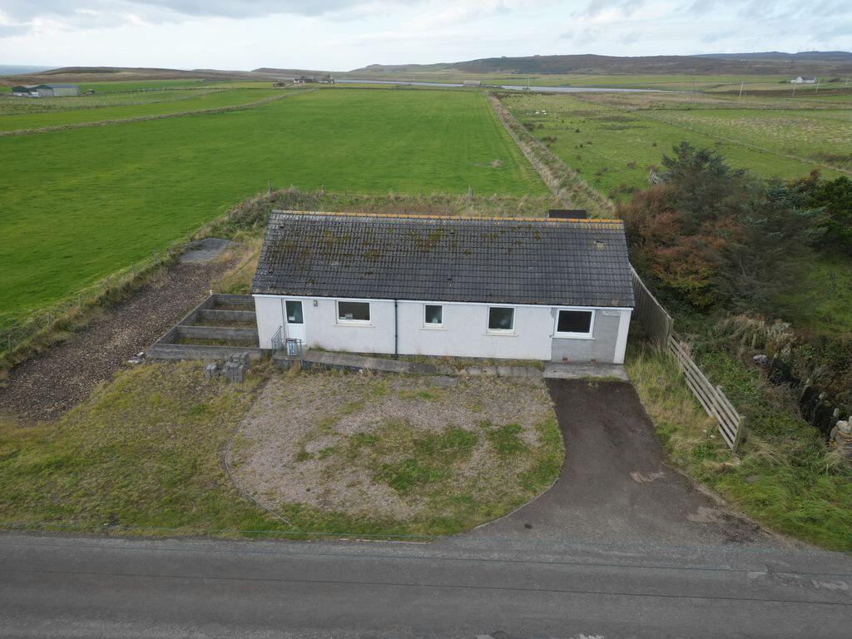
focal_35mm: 24
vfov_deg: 56.8
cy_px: 320
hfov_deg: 71.6
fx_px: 591
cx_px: 426
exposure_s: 1/1000
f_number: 1.7
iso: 200
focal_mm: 6.72
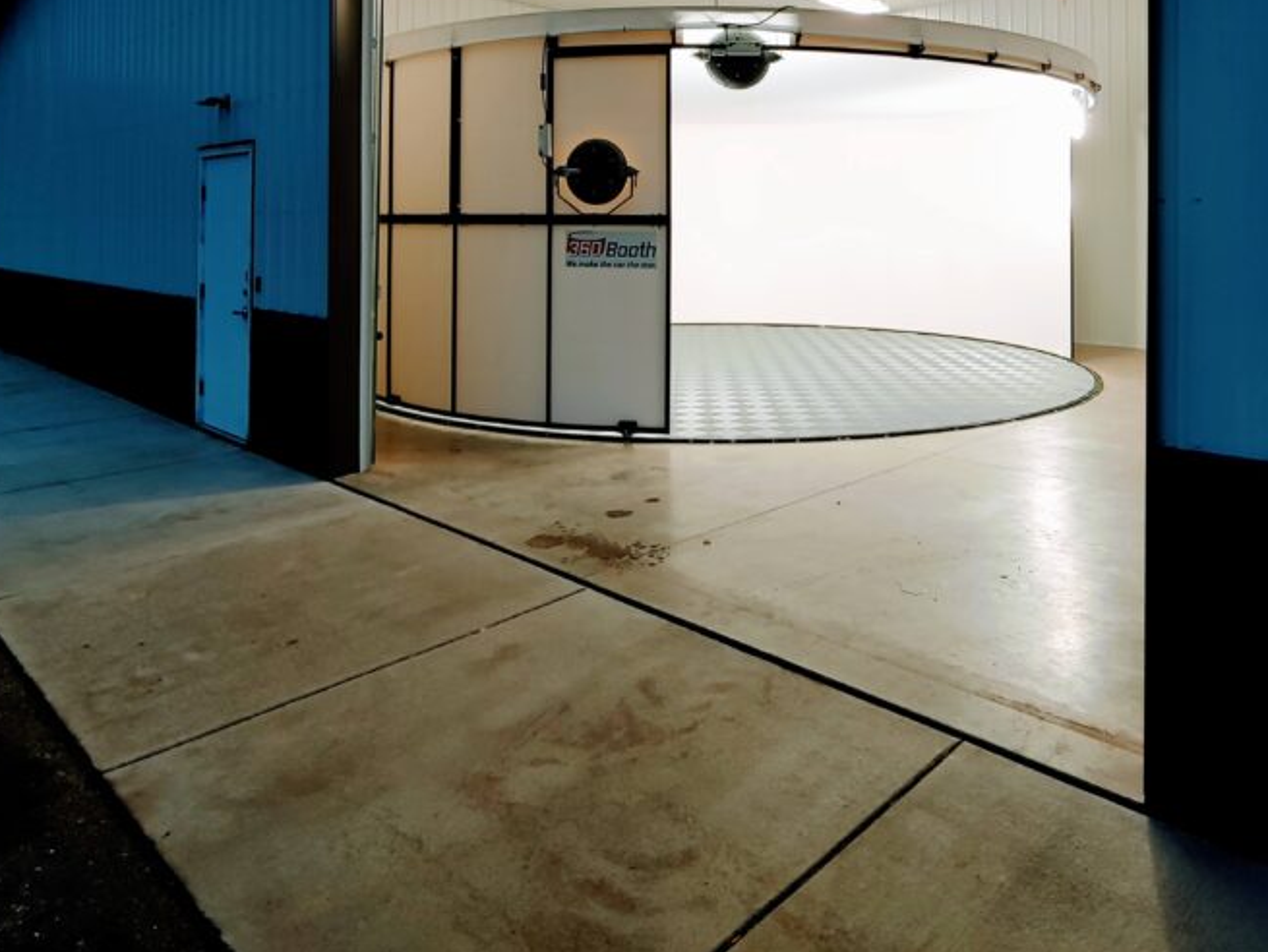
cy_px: 217
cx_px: 747
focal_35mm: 25
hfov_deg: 68.8
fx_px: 916
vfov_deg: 52.1
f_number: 1.9
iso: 50
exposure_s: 1/60
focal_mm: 2.18
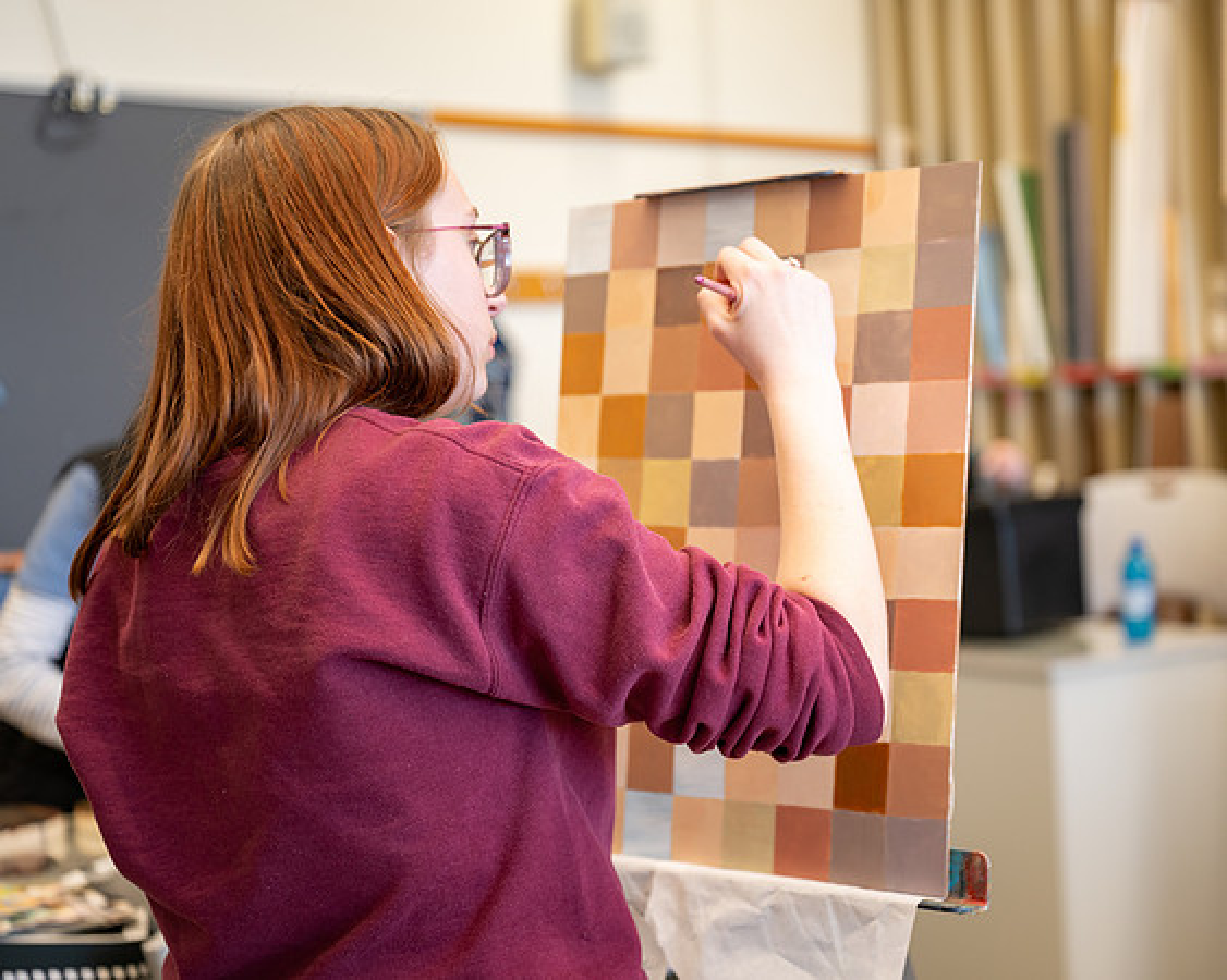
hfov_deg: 29.4
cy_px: 490
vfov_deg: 23.8
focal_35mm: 64
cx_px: 736
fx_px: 2330
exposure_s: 1/100
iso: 320
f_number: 2.8
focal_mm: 57
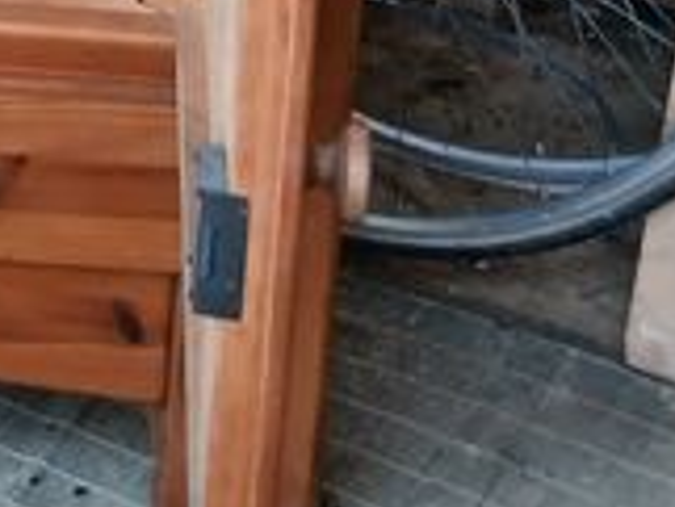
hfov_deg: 10.2
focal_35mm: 161
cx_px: -1077
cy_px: -1035
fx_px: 3142
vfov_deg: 7.9
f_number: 1.8
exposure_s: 1/50
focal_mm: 3.98
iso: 50
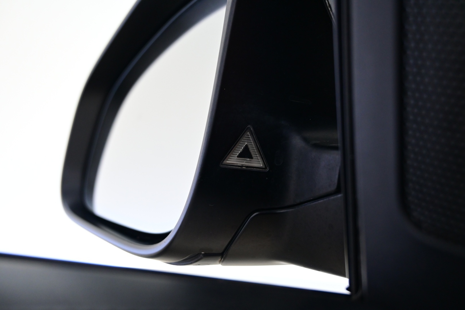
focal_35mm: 38
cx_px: 232
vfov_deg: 35.5
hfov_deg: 51.3
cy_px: 155
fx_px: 484
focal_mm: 25
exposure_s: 1/40
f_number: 4.2
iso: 1250
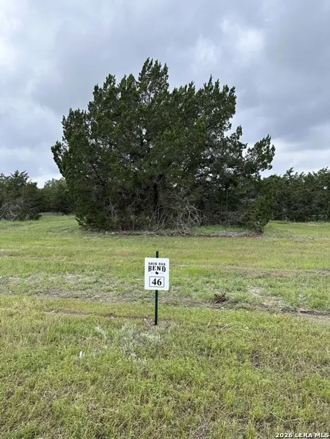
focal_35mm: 24
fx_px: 305
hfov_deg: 56.8
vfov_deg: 71.6
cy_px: 220
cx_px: 165
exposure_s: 1/1845
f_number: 1.78
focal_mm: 6.86
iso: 80
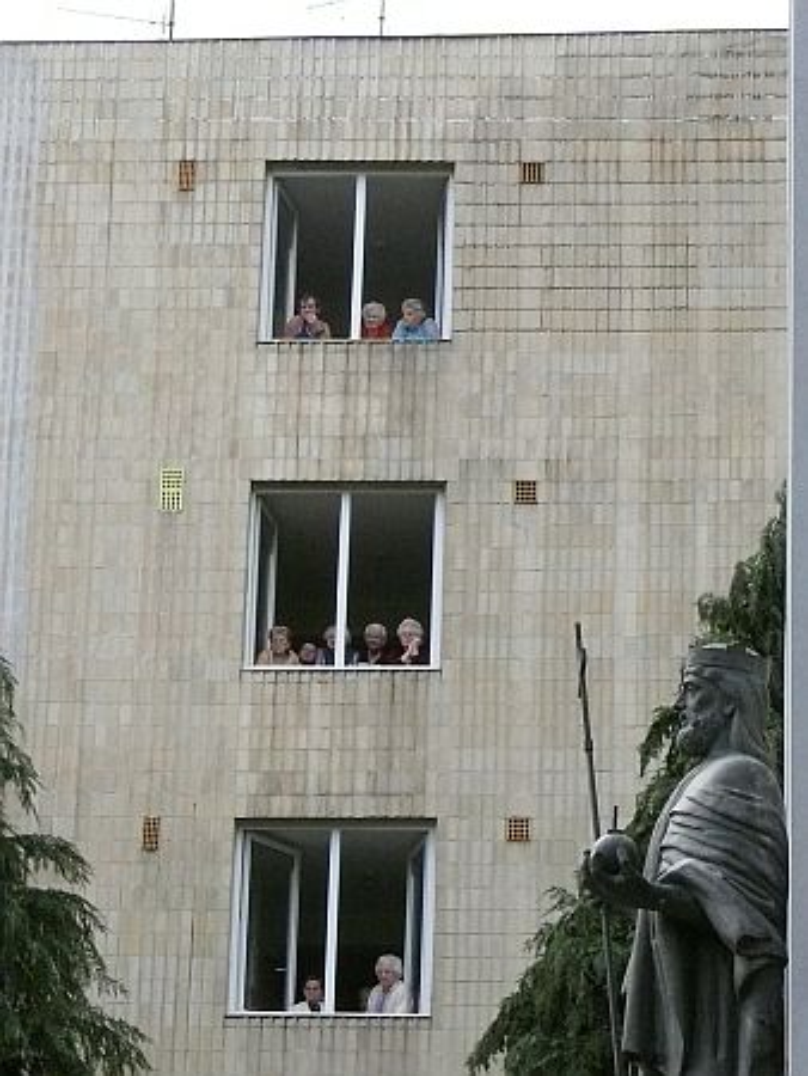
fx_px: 4166
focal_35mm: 134
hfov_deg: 11.1
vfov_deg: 14.7
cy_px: 538
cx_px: 404
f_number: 7.1
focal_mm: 15.8
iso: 400
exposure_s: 1/500
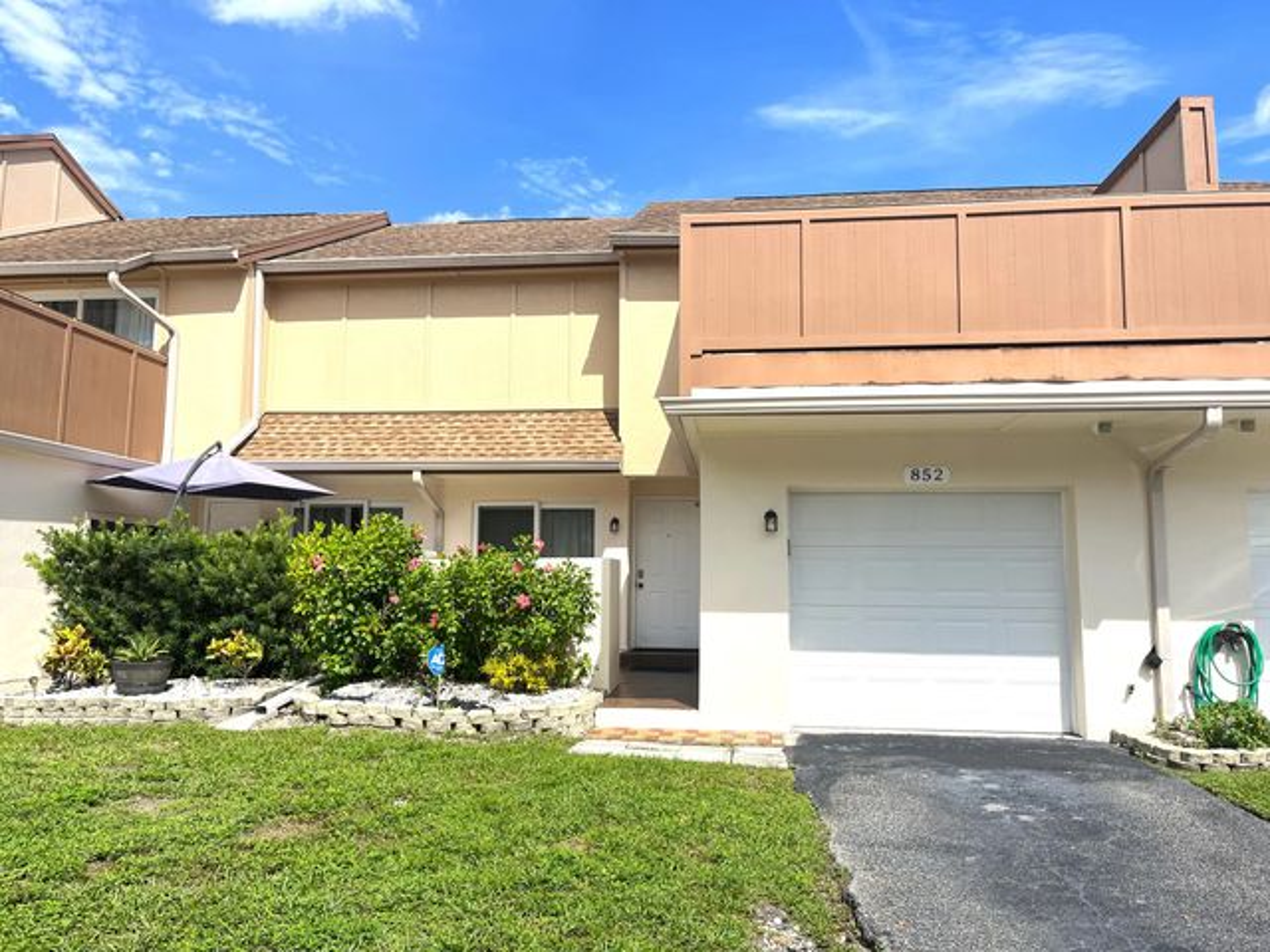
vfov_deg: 53.1
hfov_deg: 67.3
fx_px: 954
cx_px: 635
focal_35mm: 26
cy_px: 476
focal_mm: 5.1
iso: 50
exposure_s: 1/2825
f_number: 1.6
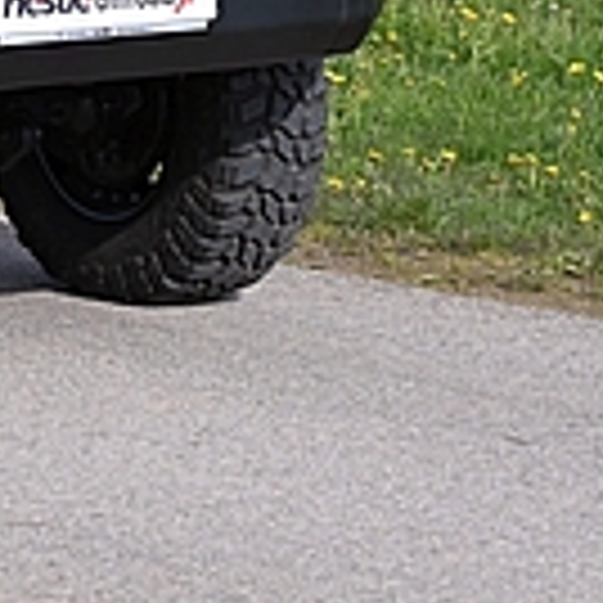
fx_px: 5026
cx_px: -486
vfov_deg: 6.8
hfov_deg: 6.7
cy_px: -212
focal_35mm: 255
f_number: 7.1
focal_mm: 70
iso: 100
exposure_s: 1/320
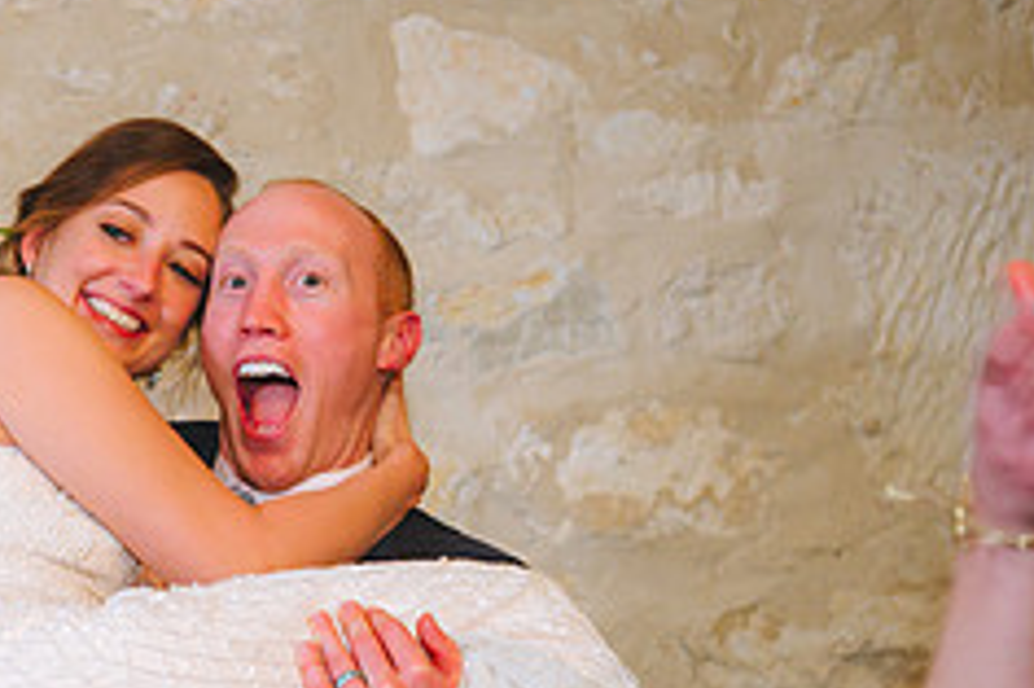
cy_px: 811
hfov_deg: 18.4
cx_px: -4
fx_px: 3100
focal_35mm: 108
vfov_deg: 12.4
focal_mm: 44
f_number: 2.8
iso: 2000
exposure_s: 1/80
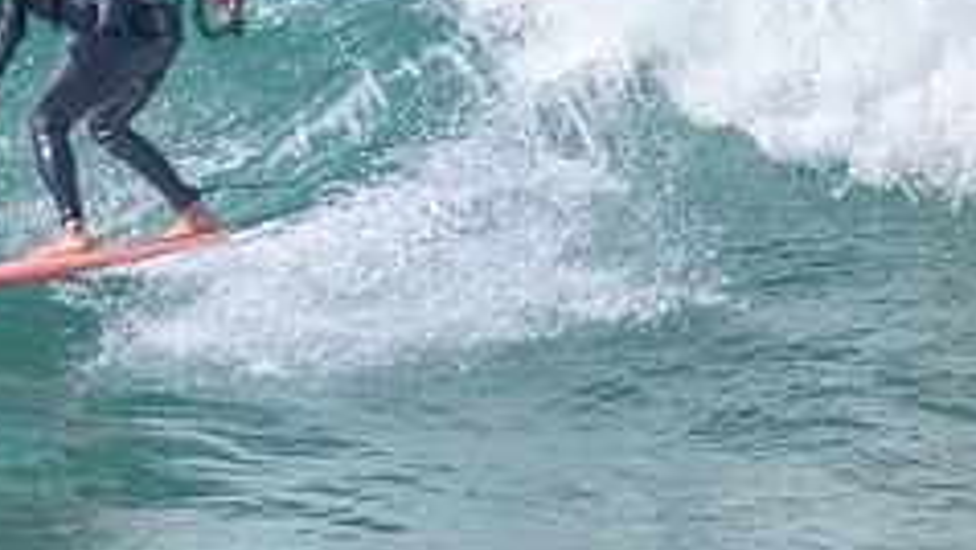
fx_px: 52962
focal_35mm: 2046
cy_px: -55
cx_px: -189
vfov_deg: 0.6
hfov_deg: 1.1
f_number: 11
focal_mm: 800
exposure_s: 1/2000
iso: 1800
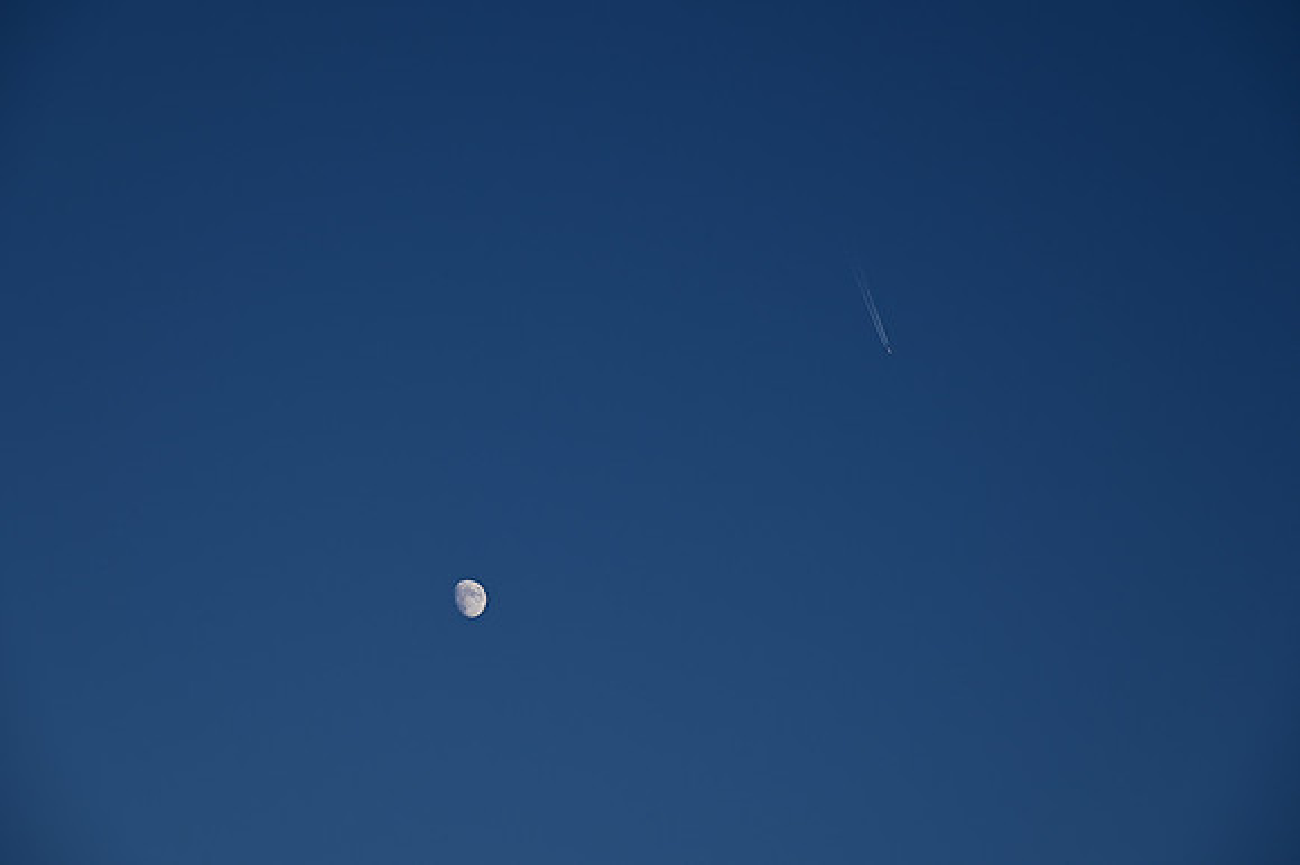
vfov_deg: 11.4
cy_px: 432
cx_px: 650
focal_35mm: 120
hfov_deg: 17.1
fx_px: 4331
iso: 100
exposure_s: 1/160
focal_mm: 120
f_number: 7.1
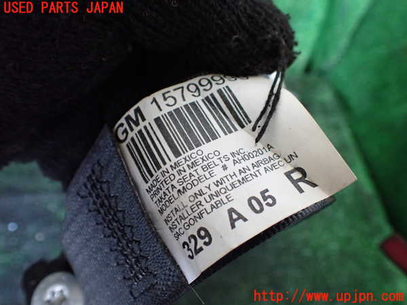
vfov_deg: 46.8
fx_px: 353
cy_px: 152
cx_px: 204
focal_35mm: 30
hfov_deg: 60.0
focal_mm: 5.4
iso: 800
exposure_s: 1/80
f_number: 2.3
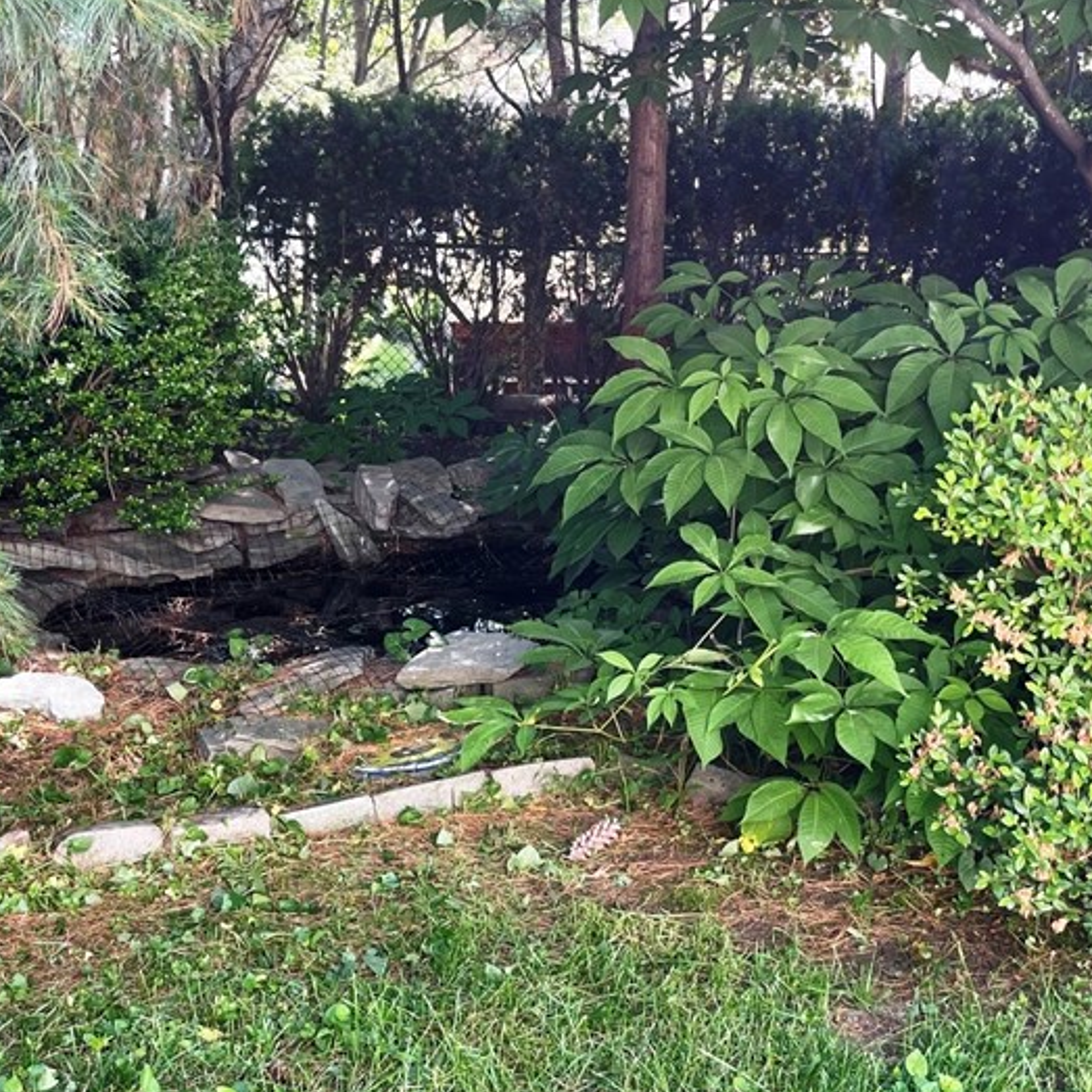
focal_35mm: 45
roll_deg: -0.6
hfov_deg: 37.4
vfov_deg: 37.5
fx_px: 1606
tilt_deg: -9.8
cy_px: 486
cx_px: 672
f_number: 1.6
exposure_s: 1/121
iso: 40
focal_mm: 4.2
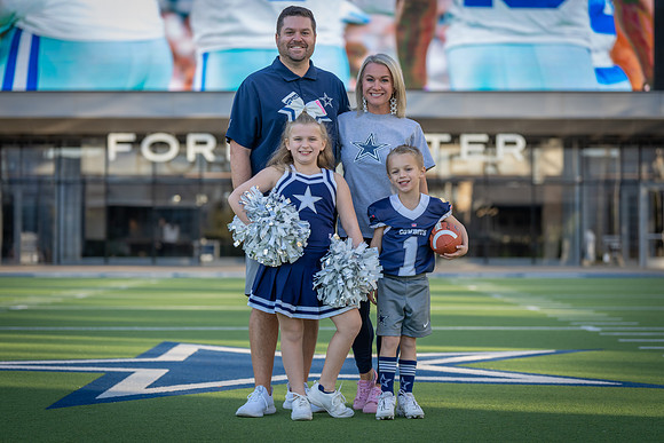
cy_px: 222
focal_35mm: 91
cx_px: 332
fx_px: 1679
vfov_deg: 15.0
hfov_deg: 22.4
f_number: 2.8
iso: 100
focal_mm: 91
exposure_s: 1/400
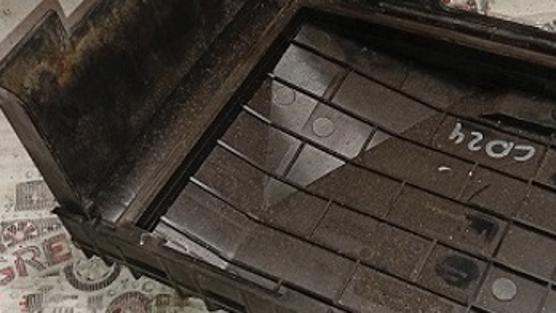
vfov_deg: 19.4
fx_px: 914
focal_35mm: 62
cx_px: 383
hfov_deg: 33.4
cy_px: 144
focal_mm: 3.96
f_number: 1.8
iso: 643
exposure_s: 1/33.3
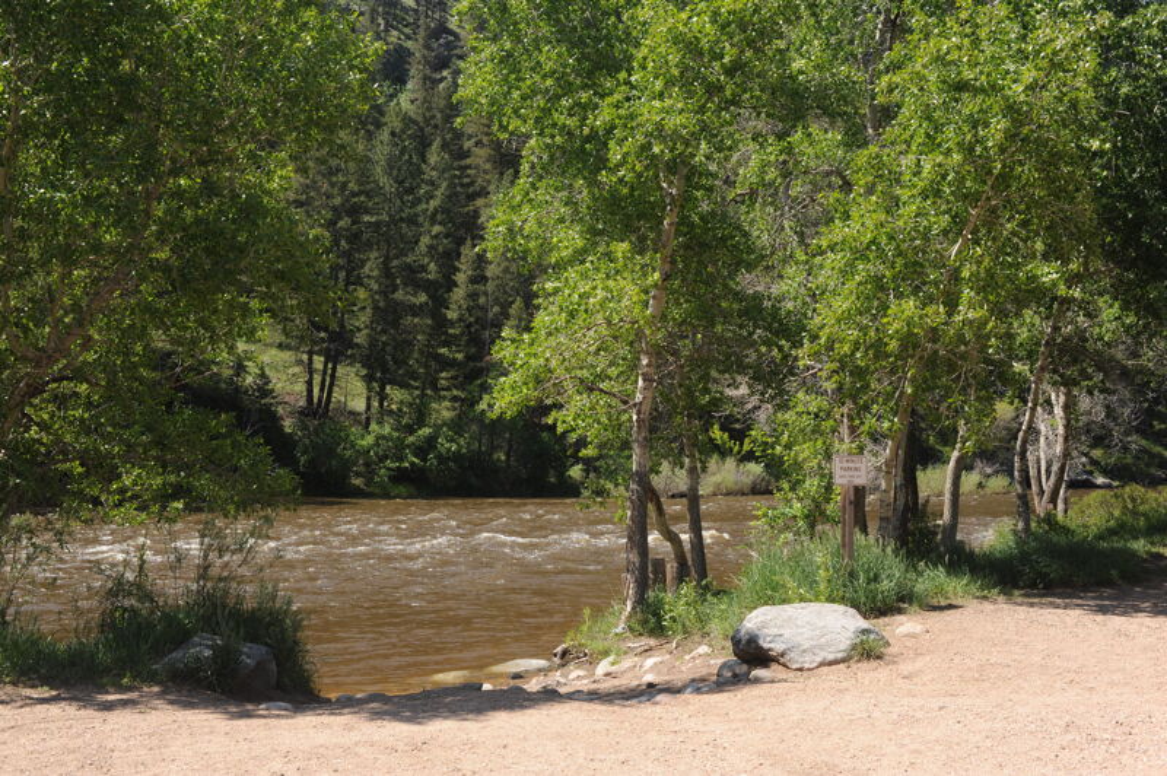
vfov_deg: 37.8
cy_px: 388
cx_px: 584
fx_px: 1134
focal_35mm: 35
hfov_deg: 54.5
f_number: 9
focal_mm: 35
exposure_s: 1/250
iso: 200
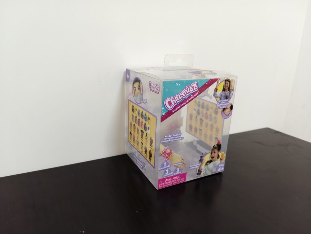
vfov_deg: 56.8
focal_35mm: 24
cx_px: 153
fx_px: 216
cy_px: 119
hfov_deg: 71.6
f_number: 1.88
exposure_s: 1/50
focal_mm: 5.56
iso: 854
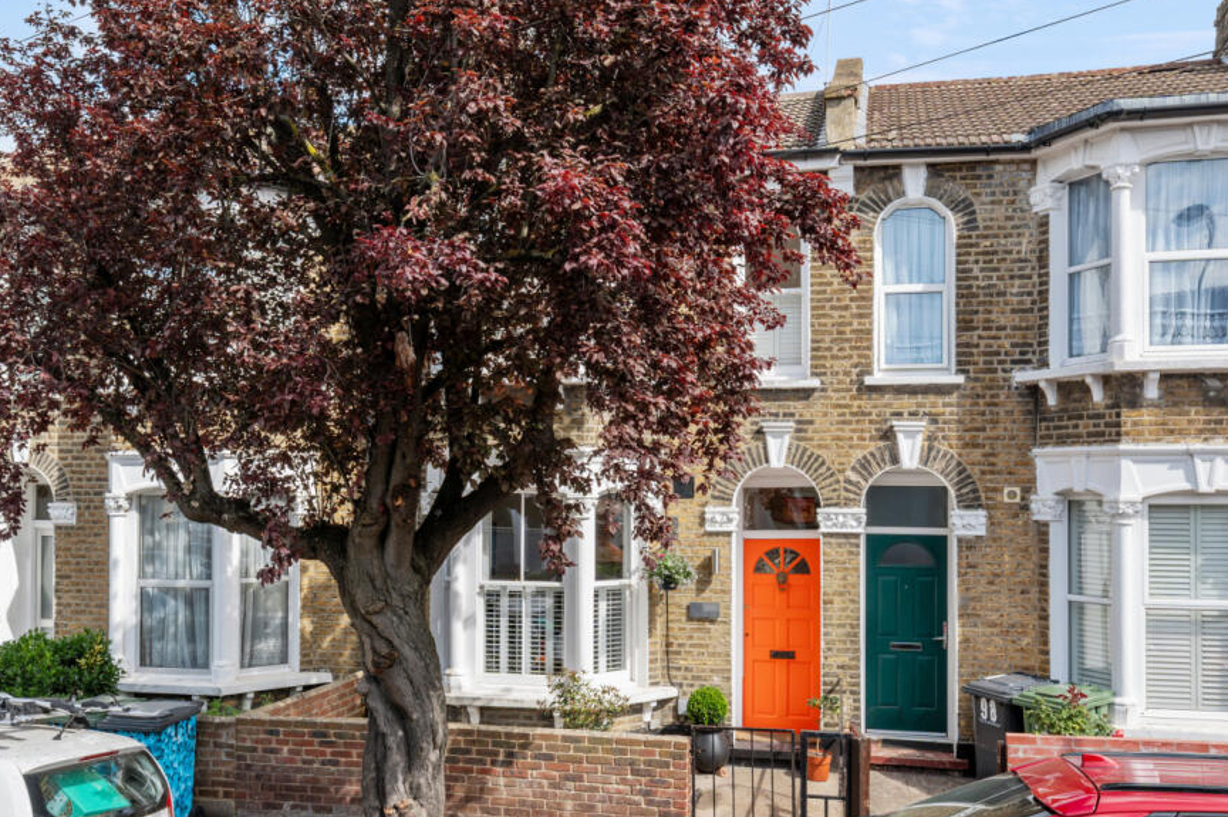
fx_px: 1091
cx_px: 621
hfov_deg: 58.7
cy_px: 395
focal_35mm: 32
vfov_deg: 41.1
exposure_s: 1/80
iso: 50
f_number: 8
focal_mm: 18
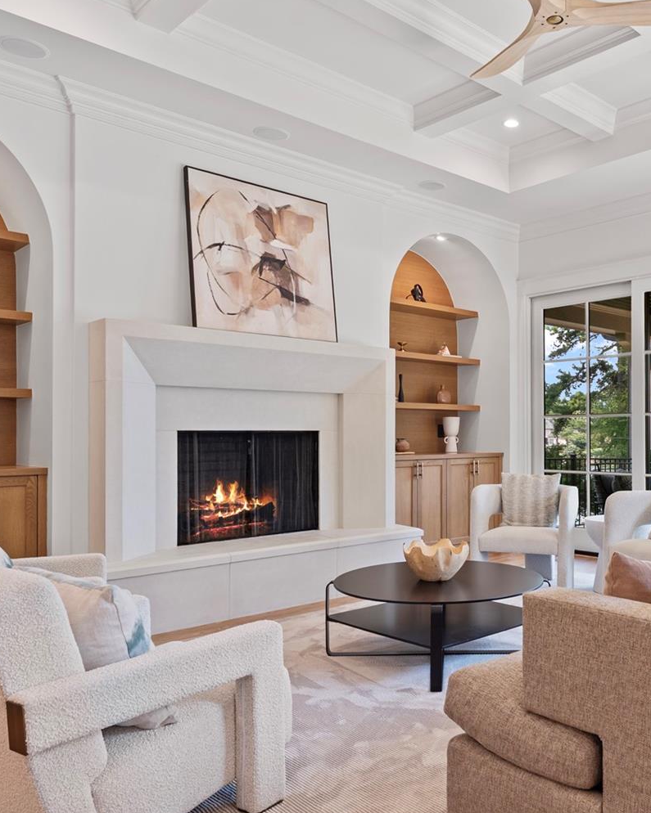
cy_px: 436
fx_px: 708
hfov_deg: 47.5
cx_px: 488
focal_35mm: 29
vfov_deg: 59.7
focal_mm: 15.2
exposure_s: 1/2
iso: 160
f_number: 10
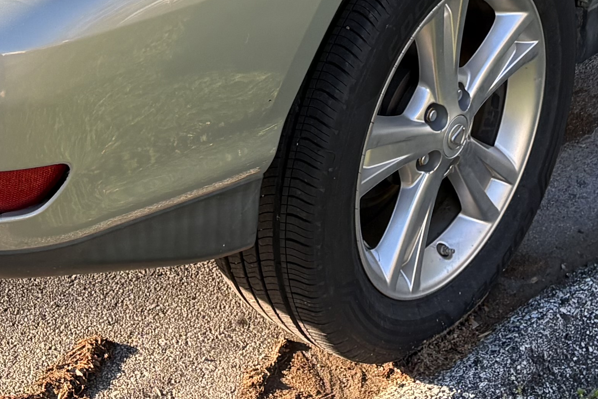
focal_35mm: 99
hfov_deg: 20.6
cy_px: -344
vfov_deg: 12.5
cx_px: 259
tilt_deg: -12.6
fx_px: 1644
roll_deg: -1.3
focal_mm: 5.96
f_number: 1.6
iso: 64
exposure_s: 1/543
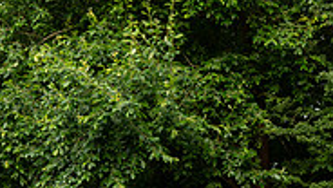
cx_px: 219
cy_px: 349
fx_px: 1582
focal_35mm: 179
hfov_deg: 12.0
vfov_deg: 6.6
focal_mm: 70
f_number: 3.5
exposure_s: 1/800
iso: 400
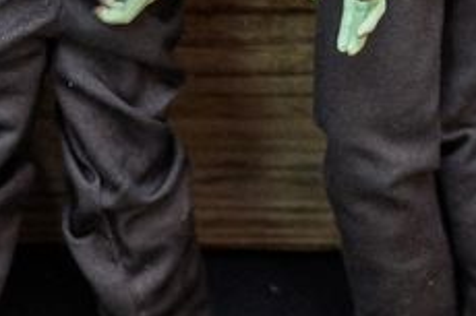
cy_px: -122
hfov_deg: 8.7
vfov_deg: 5.8
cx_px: 68
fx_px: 3105
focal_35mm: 235
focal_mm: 40
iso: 1600
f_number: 4
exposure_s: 1/60
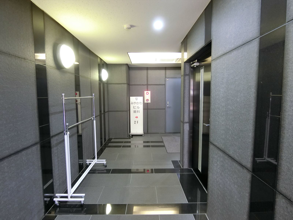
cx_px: 146
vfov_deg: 68.7
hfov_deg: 84.7
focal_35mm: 19
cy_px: 110
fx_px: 161
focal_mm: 4.06
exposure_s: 1/6
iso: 200
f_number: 2.7
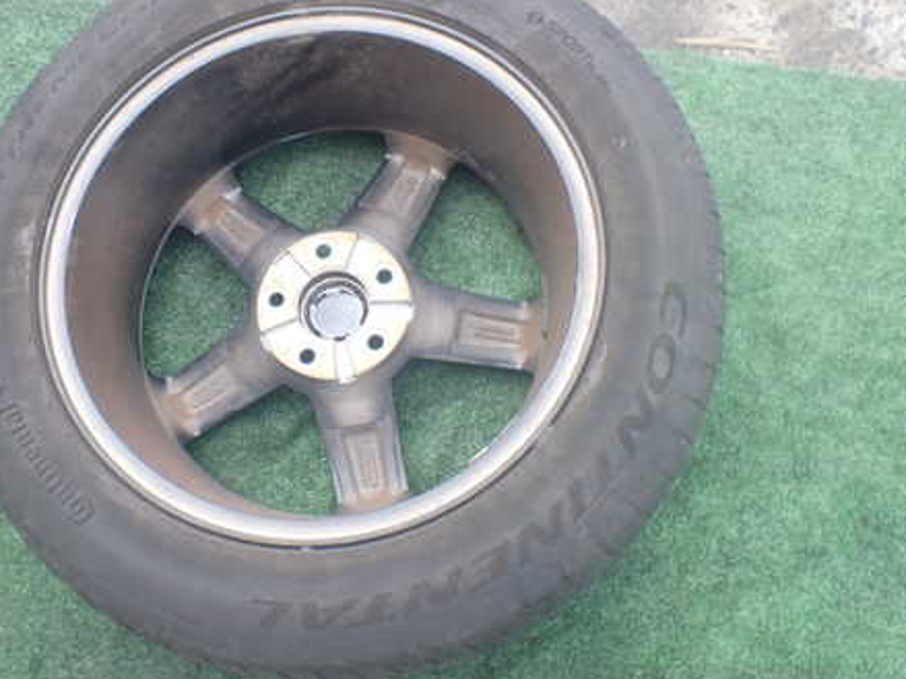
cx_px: 301
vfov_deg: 35.1
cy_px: 314
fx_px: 1073
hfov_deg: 45.1
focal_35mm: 41
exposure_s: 1/160
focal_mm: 5.4
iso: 100
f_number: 2.3
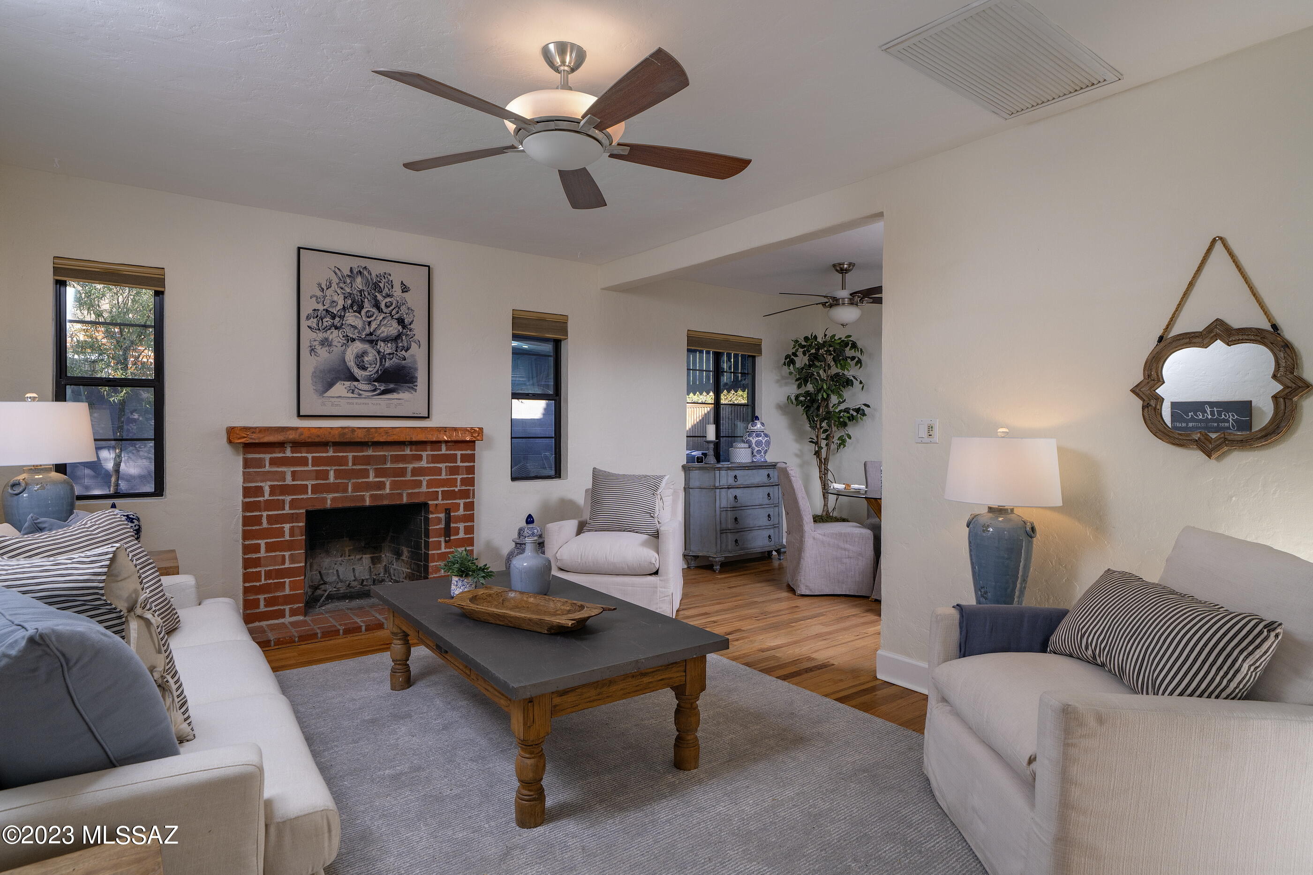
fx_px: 656
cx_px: 656
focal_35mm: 18
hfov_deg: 90.0
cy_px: 438
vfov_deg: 67.4
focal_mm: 18
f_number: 9
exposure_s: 1/25
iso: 200
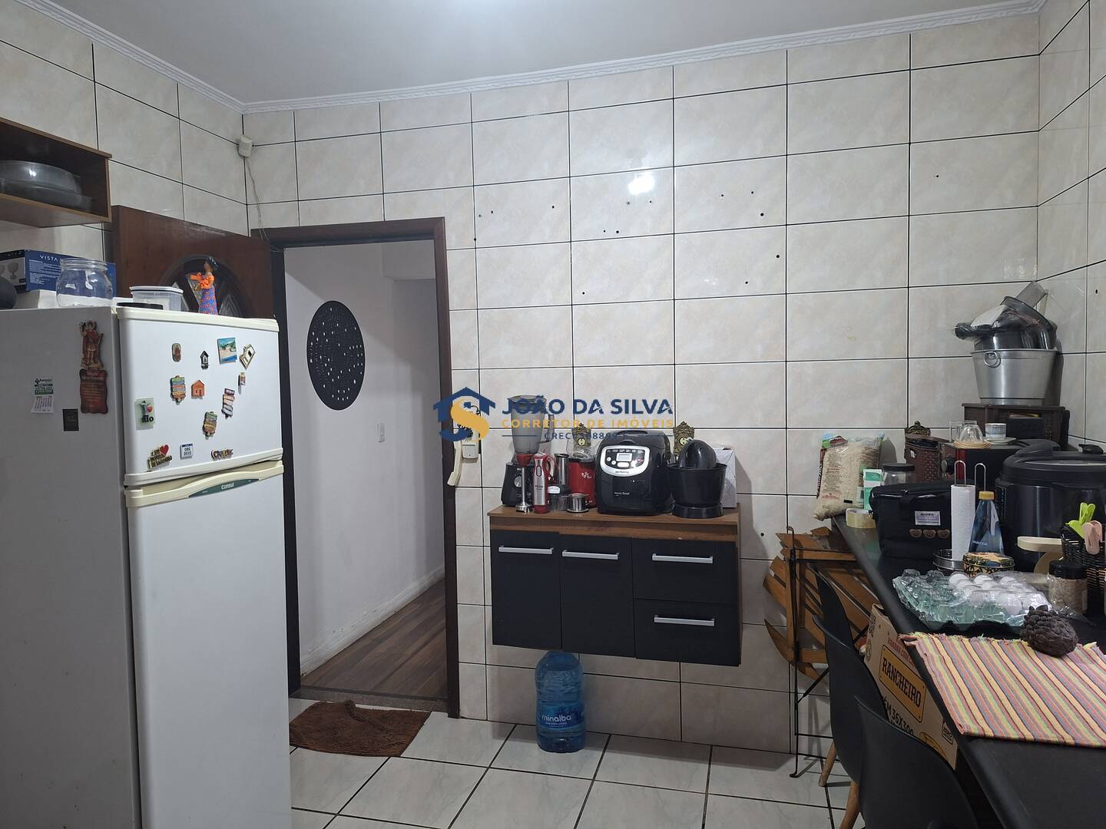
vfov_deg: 58.9
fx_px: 735
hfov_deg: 73.9
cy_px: 414
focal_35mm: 23
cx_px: 553
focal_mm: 5.54
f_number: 1.8
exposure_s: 1/40
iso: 250
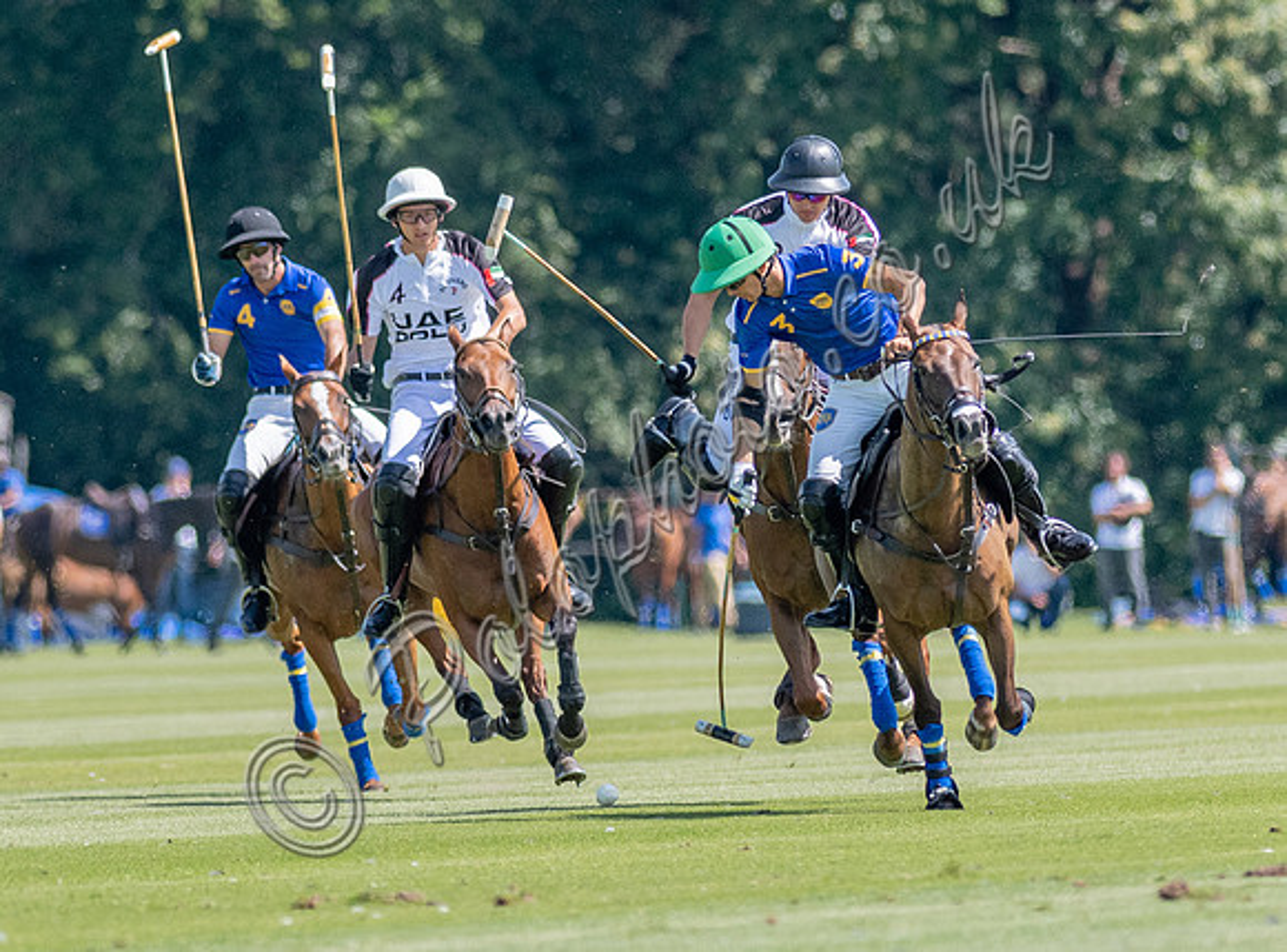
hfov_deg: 2.2
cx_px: 734
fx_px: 34123
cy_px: 584
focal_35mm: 922
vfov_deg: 1.6
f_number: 4
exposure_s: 1/5000
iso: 400
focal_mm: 300
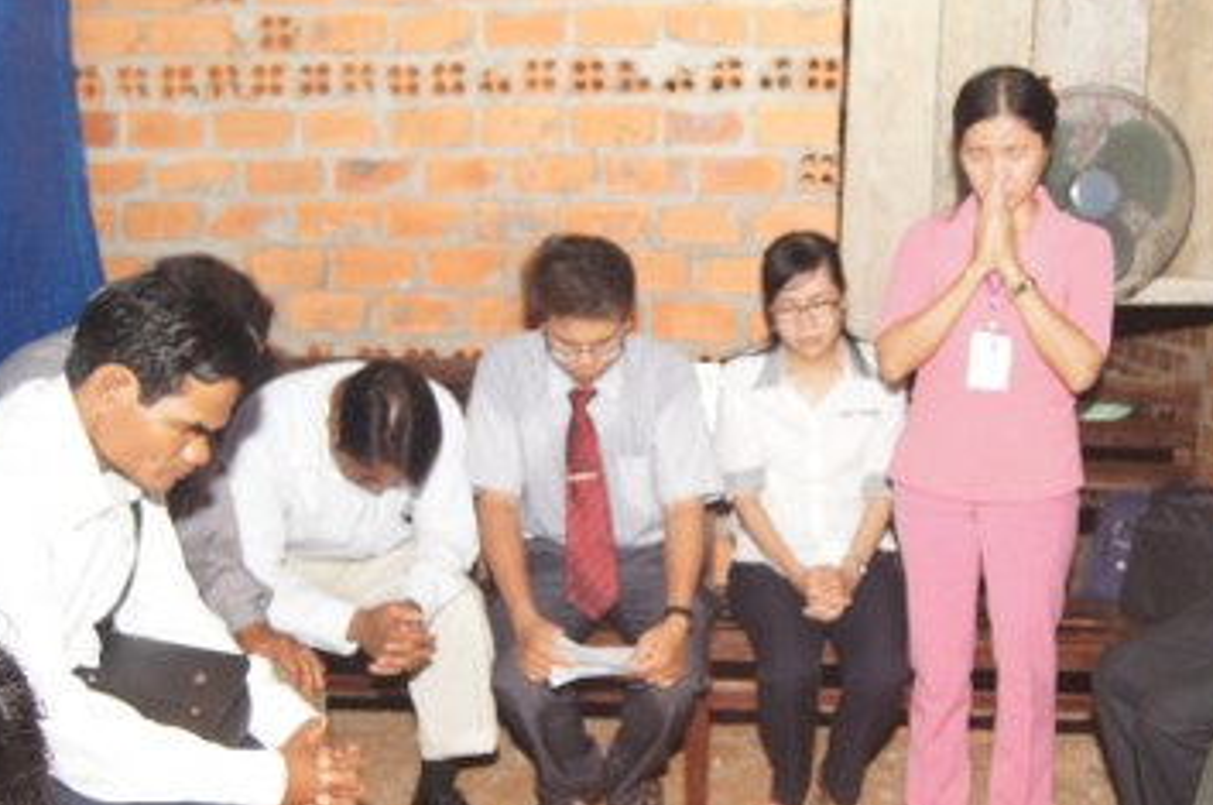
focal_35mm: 42
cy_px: 500
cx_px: 726
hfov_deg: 46.2
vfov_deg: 31.7
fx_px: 1413
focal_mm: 18
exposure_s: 1/80
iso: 1600
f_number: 3.5
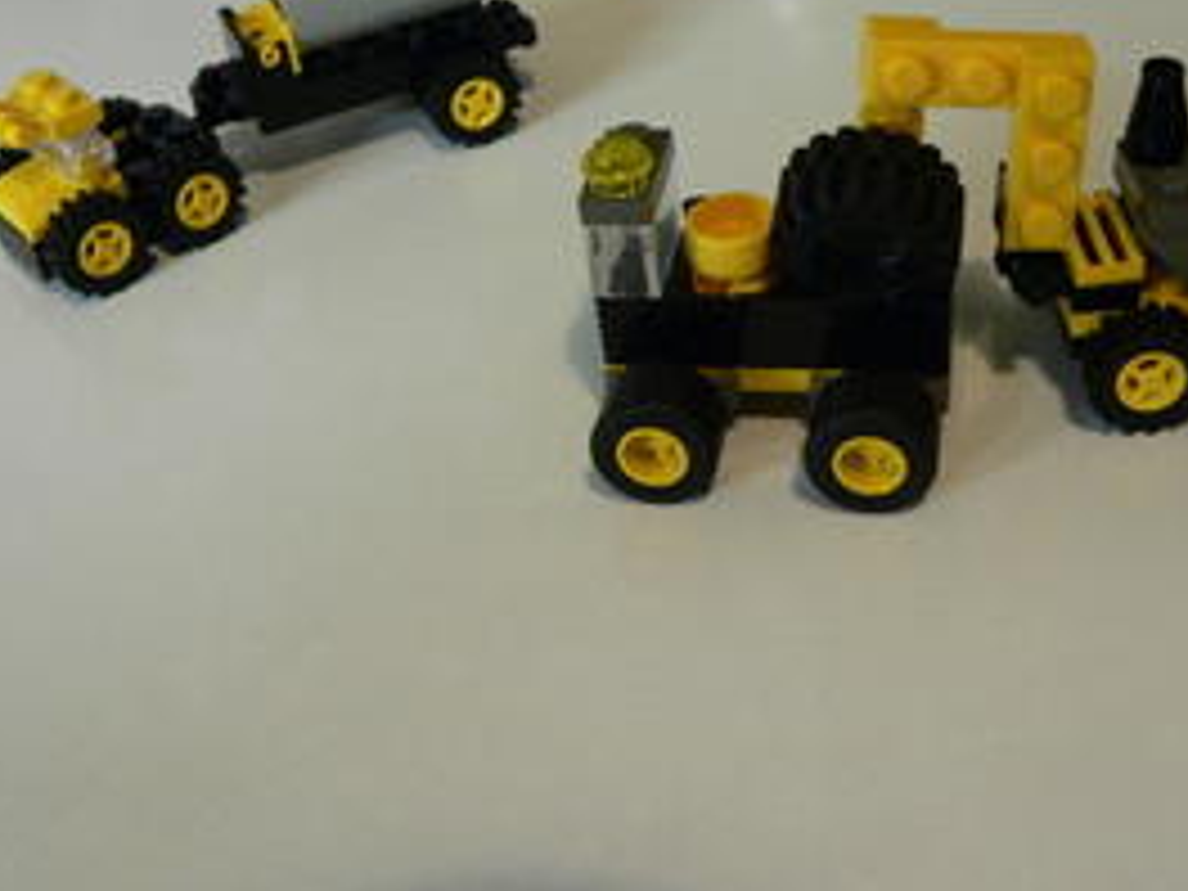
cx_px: 716
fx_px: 1682
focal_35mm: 49
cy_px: 360
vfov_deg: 29.6
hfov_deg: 38.7
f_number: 2.8
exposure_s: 1/13
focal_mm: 6
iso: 200
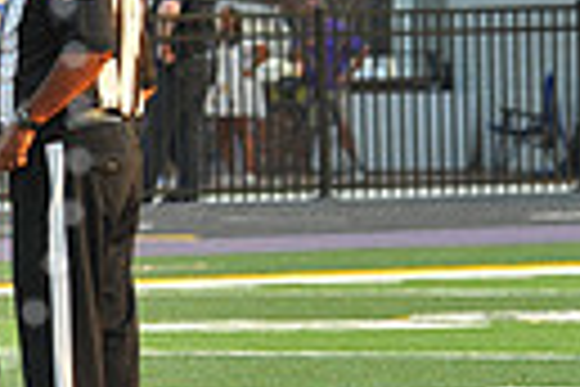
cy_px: 117
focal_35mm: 896
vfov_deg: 1.5
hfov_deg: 2.3
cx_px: -337
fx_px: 14434
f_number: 7.1
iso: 800
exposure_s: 1/250
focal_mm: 200
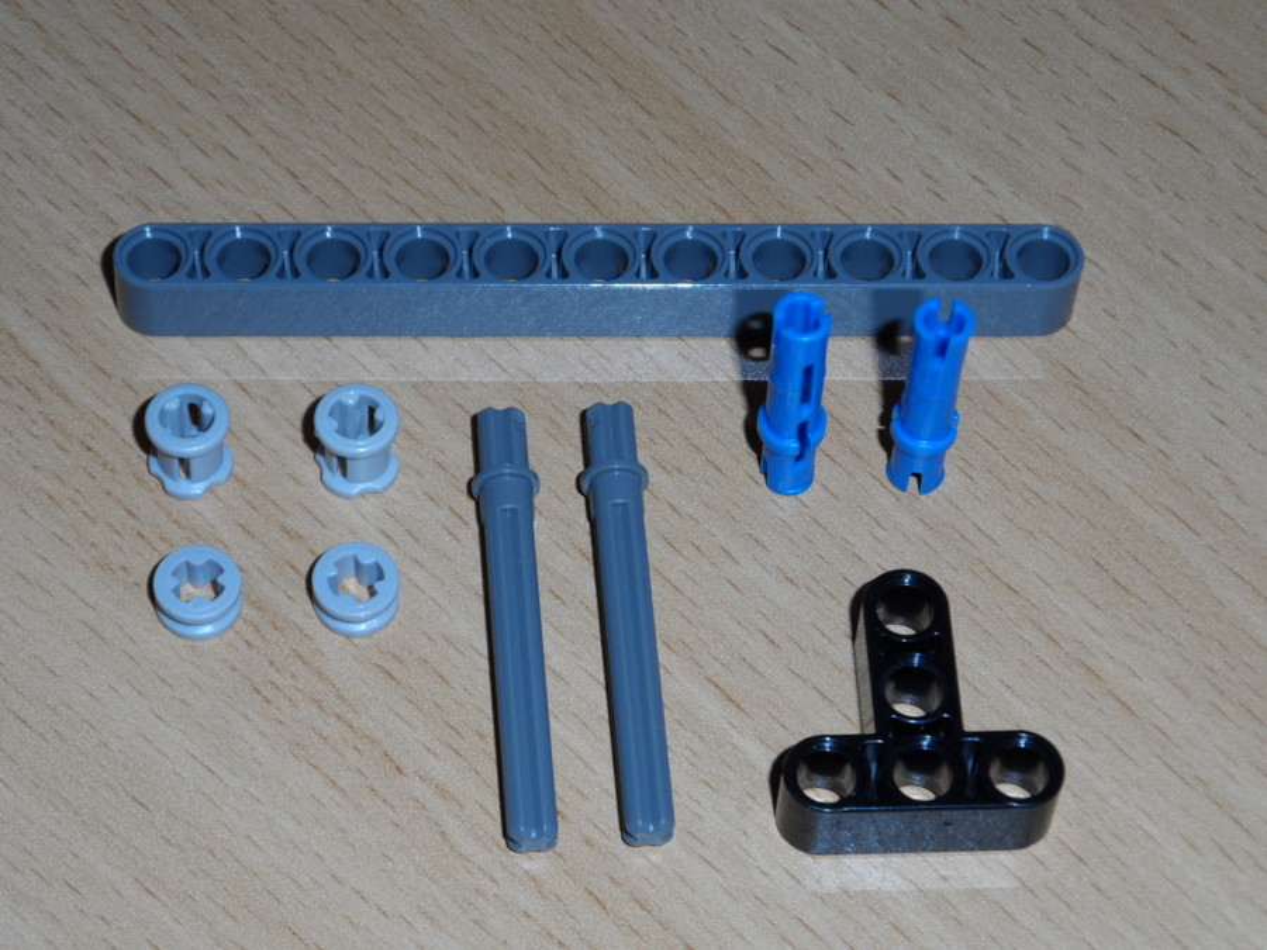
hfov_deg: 18.9
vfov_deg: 14.2
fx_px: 3807
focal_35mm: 104
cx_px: 634
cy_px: 475
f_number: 4.6
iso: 100
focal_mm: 17
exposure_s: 1/60
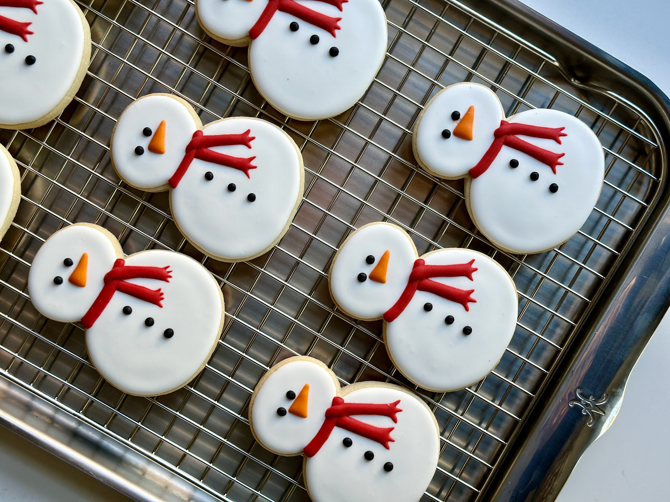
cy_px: 251
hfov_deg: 39.7
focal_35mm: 48
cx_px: 335
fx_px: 929
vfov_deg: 30.3
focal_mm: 6.86
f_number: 1.78
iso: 100
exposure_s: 1/121
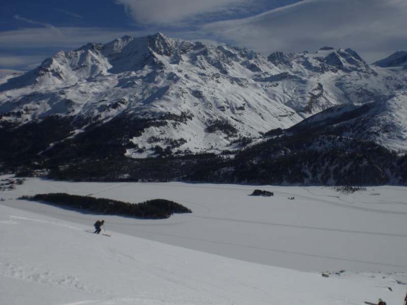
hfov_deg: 49.0
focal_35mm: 38
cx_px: 204
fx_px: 447
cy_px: 152
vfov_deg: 37.7
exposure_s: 1/2000
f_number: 4.4
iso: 50
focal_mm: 6.3
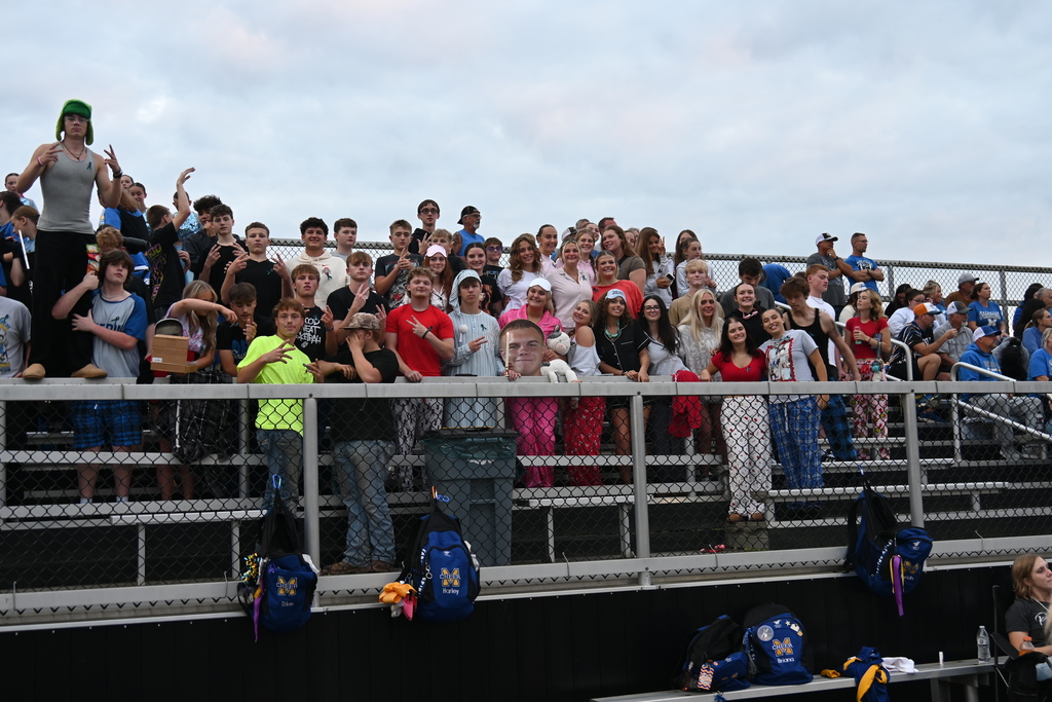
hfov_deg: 46.4
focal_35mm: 42
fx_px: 1227
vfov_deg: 31.9
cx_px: 526
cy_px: 351
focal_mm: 28
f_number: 4
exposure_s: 1/50
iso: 250
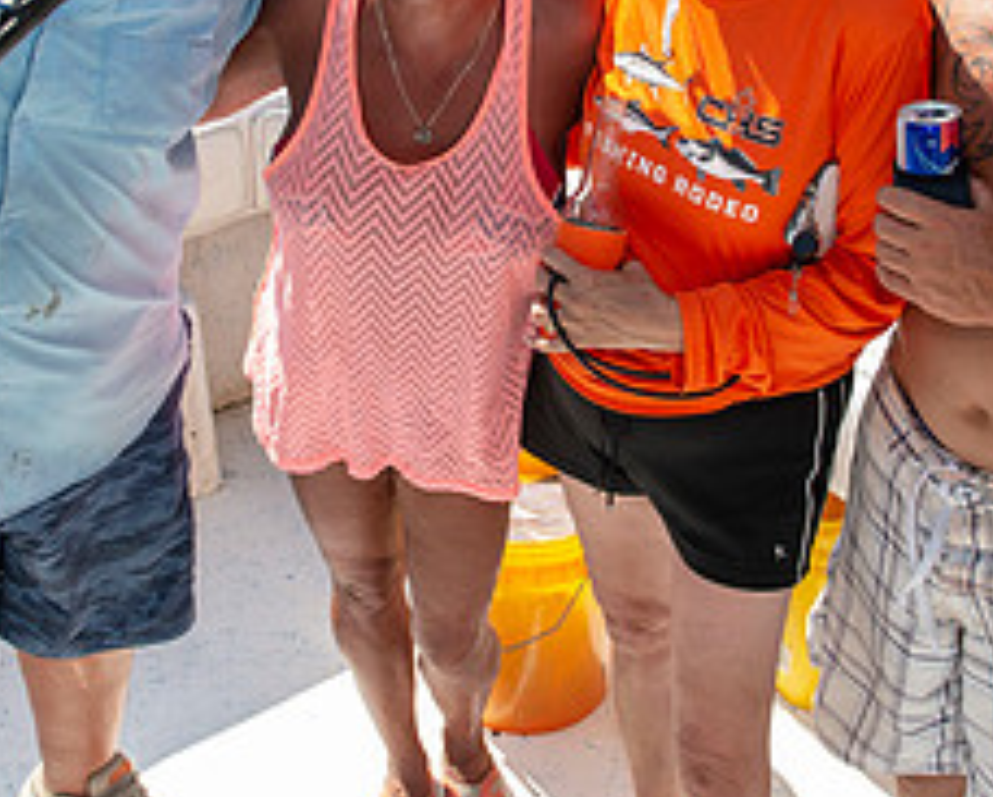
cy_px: 135
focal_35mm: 62
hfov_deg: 30.4
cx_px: 540
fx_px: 1824
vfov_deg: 24.2
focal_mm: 26
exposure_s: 1/250
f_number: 5
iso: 50
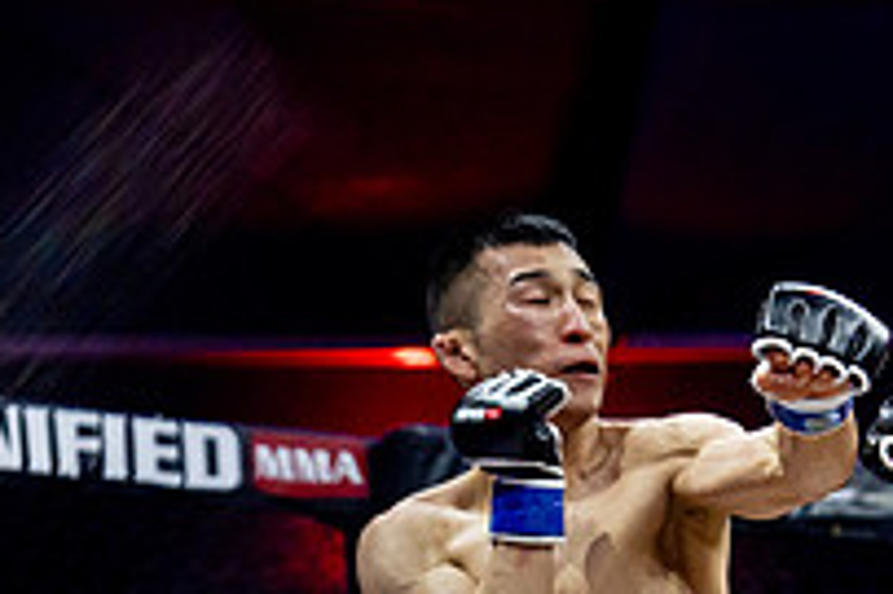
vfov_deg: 6.8
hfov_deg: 10.2
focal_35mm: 200
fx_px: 4957
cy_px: 777
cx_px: 884
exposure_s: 1/1250
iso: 3200
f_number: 2.8
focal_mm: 70
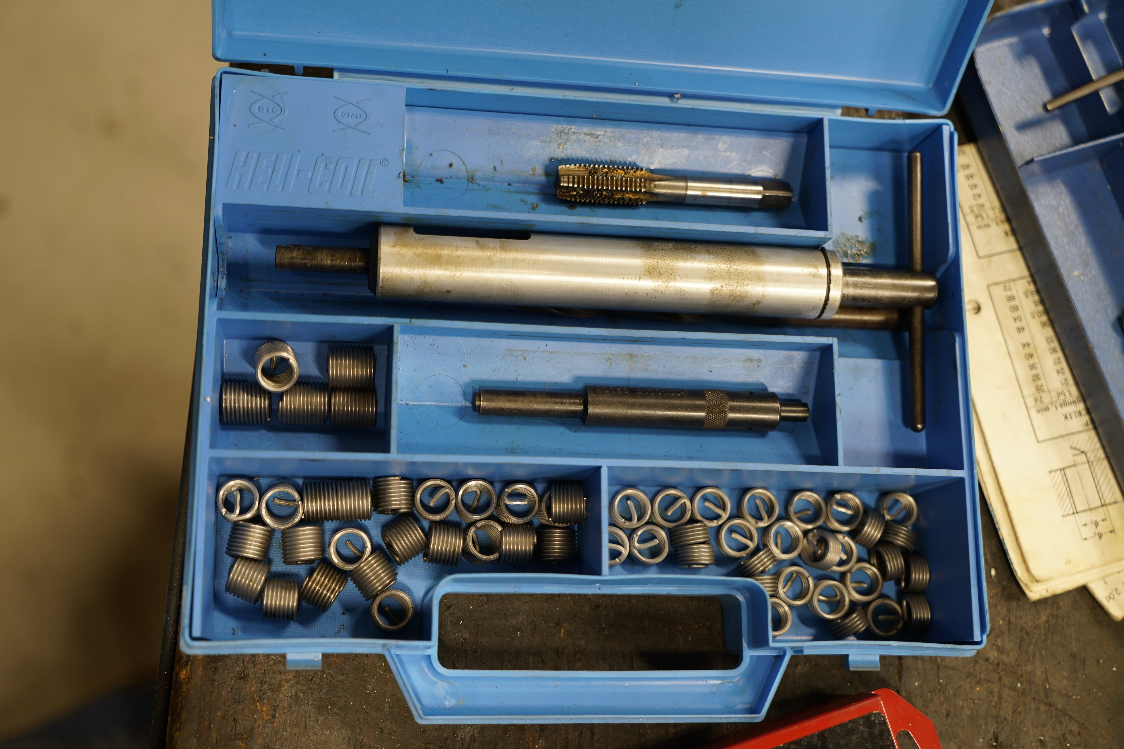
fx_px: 1280
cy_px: 374
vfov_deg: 32.6
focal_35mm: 41
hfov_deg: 47.4
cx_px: 562
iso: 640
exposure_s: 1/60
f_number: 4
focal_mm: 41
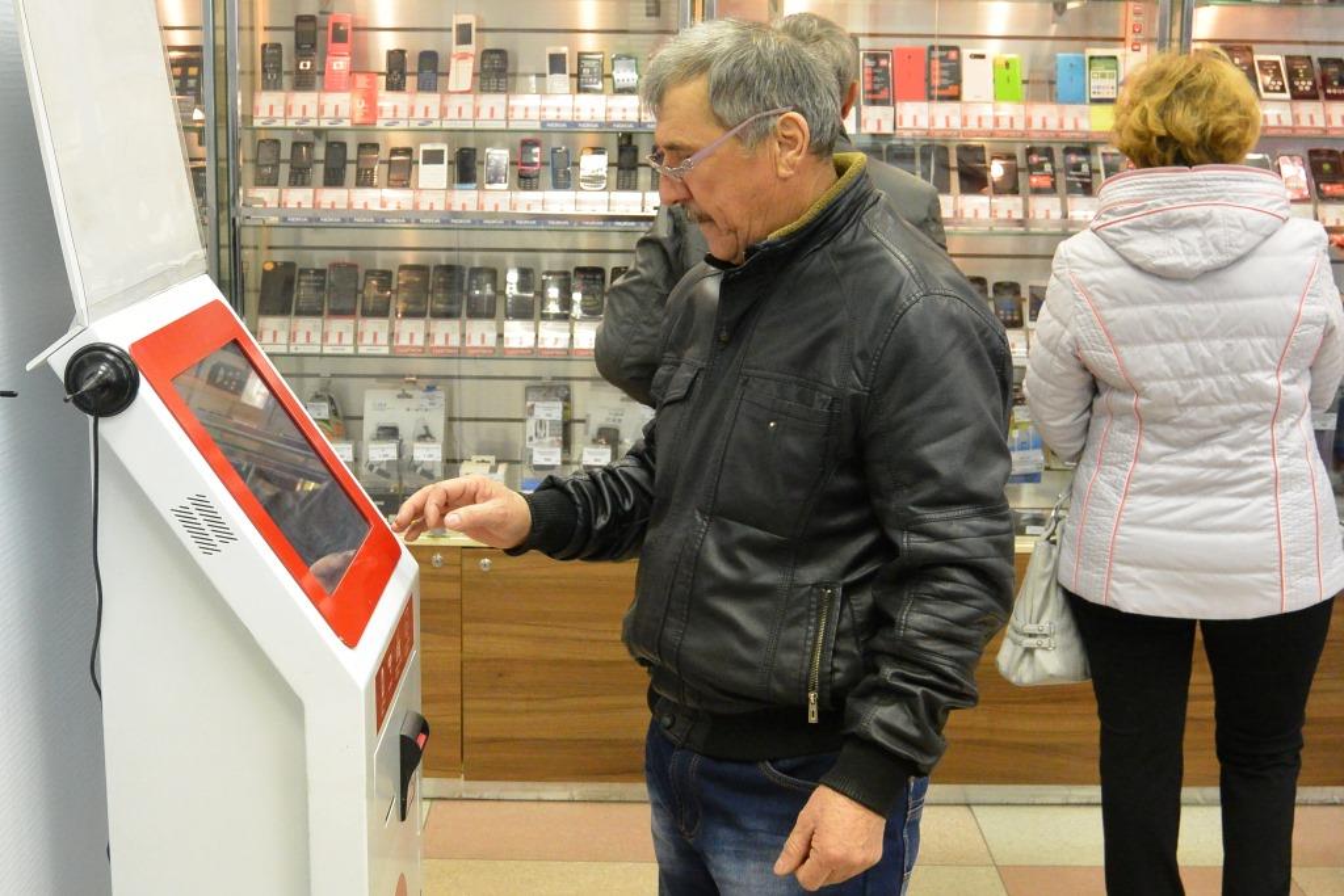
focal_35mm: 42
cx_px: 672
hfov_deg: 46.4
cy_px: 448
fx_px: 1568
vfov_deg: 31.9
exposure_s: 1/60
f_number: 4.2
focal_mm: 15.6
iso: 1000
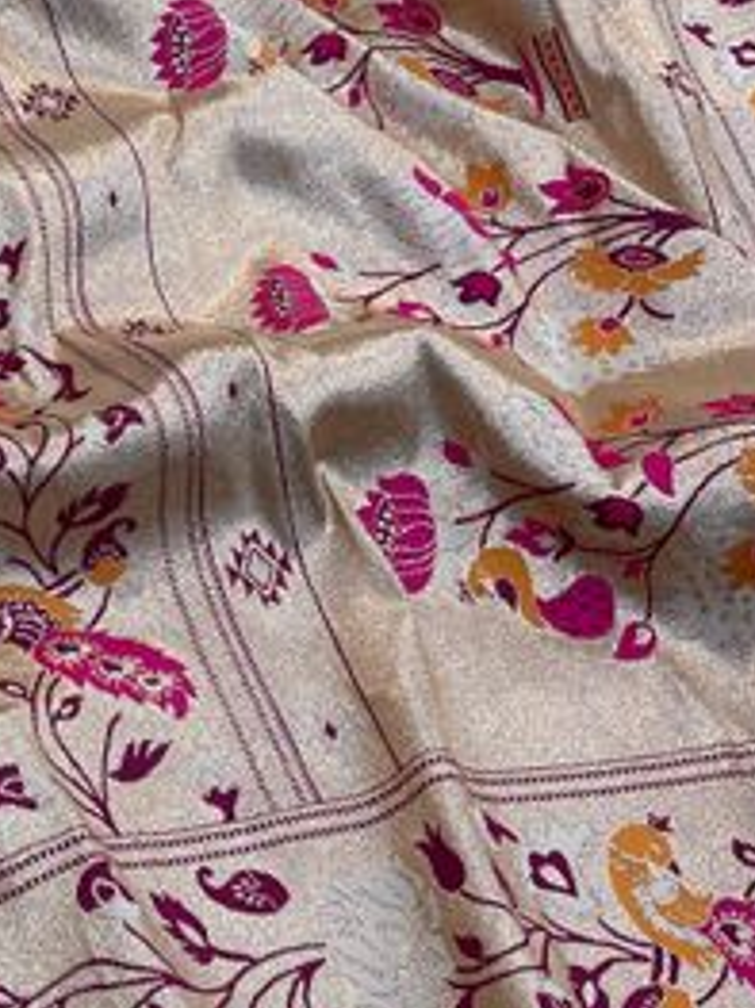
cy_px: 609
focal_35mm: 79
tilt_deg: -57.3
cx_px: -353
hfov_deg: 17.0
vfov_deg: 24.7
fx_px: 2299
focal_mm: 4.2
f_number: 1.6
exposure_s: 1/100
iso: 50
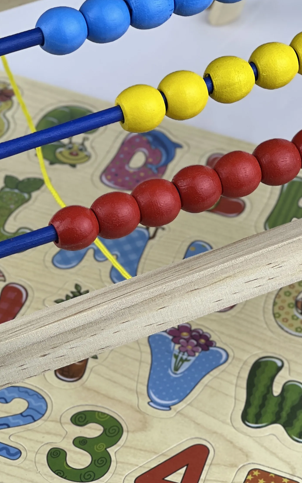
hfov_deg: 8.9
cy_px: 233
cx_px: 98
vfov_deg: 14.1
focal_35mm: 148
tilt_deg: -45.8
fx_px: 1949
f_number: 2.8
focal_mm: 9
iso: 20
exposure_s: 1/142
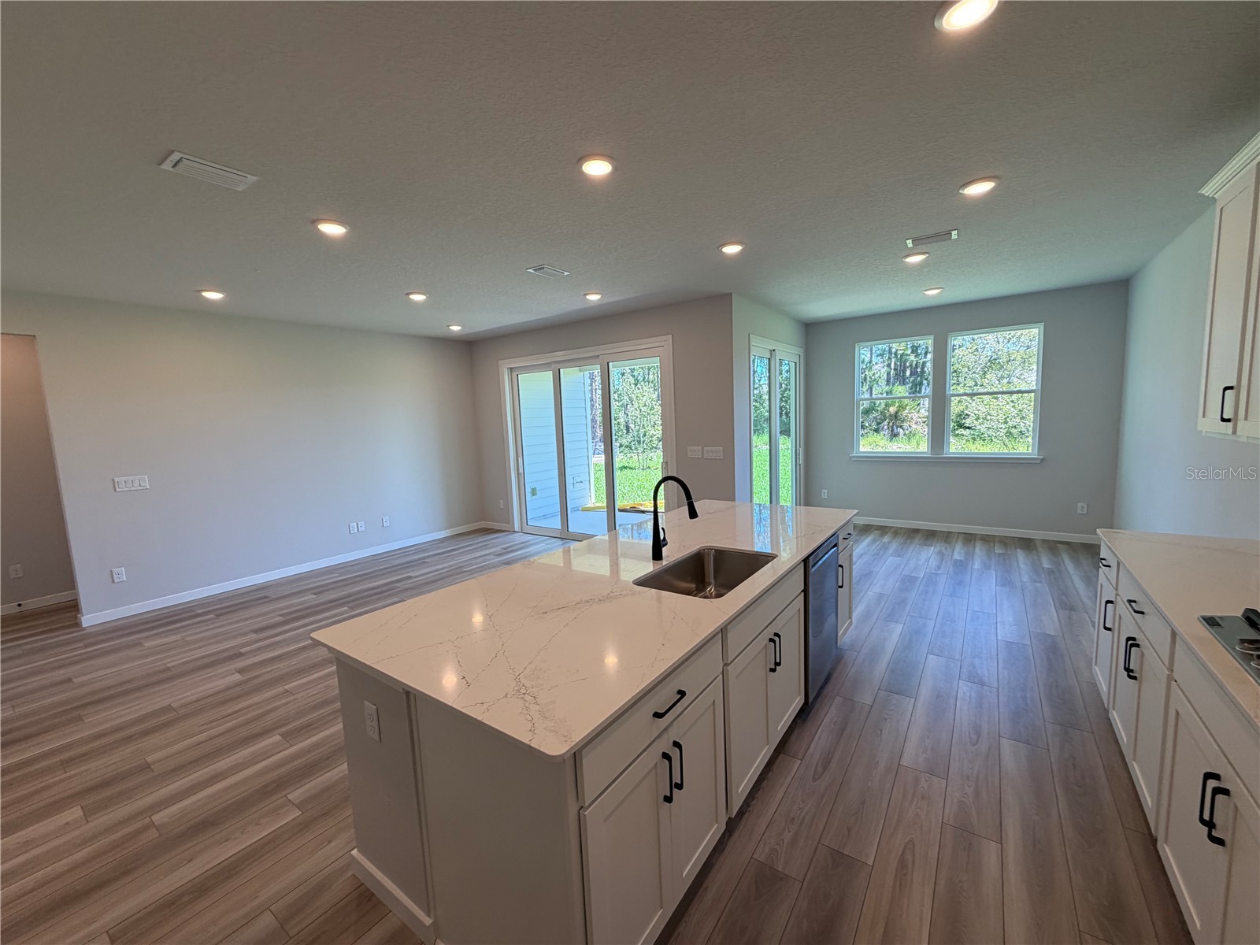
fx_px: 510
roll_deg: +2.3
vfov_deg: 85.7
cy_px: 472
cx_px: 630
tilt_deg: -5.2
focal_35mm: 14
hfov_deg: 102.1
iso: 100
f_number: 2.2
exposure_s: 1/120
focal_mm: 2.22
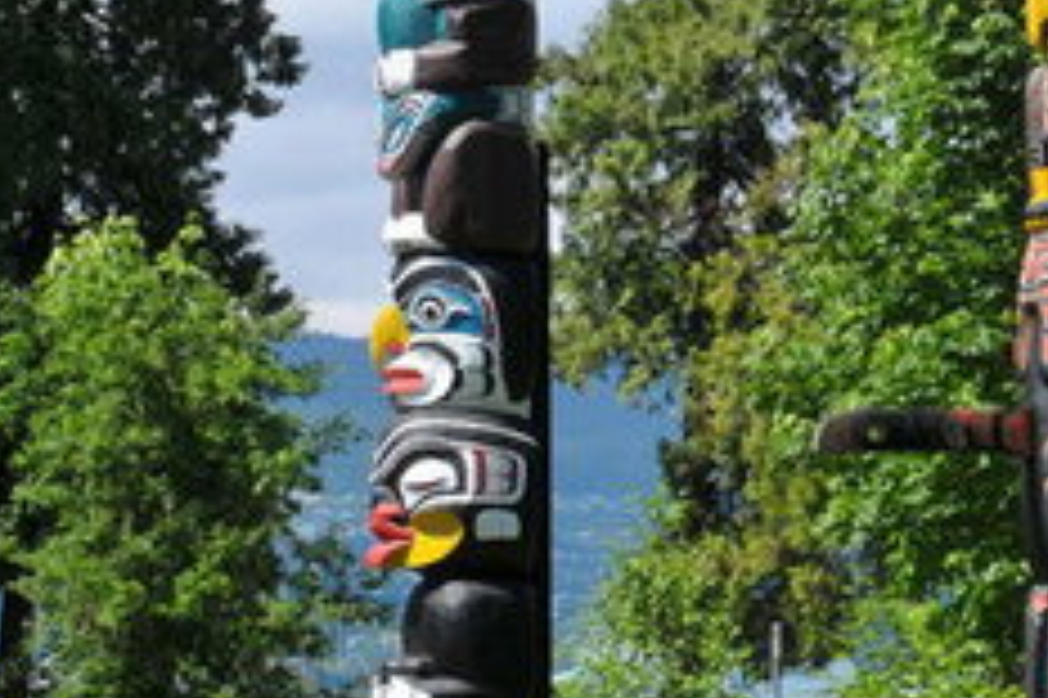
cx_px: 1228
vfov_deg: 8.5
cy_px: 191
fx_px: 4713
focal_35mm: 162
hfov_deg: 12.4
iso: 200
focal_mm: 36
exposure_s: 1/500
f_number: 9
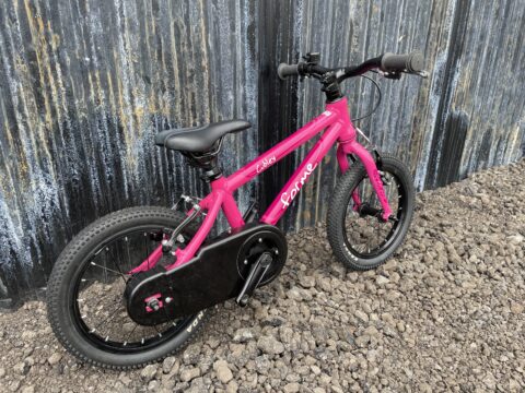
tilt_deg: -23.6
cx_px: 262
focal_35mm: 26
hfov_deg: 67.3
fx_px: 394
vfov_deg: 53.1
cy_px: 196
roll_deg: +0.5
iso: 32
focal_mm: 4.2
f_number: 1.6
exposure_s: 1/129
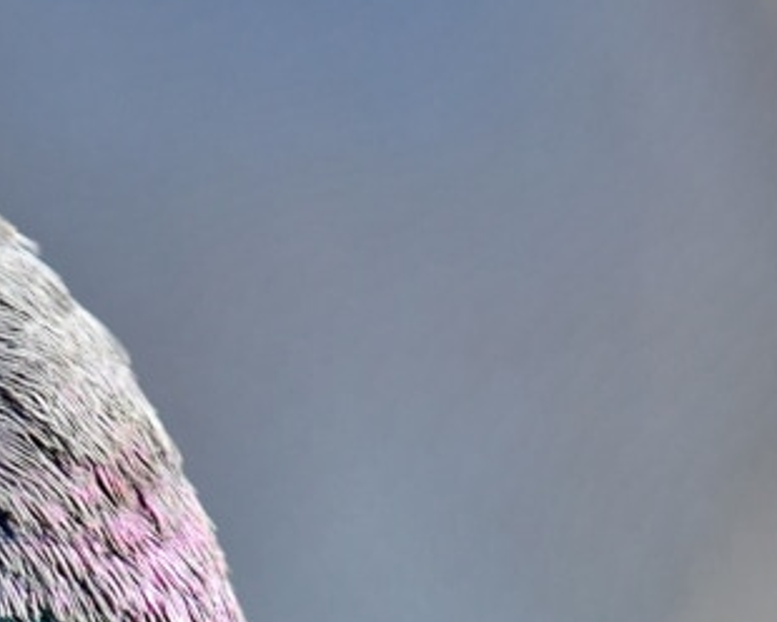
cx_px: -188
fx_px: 37599
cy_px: 454
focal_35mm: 1635
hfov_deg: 1.2
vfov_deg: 0.9
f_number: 8
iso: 280
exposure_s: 1/640
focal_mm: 300
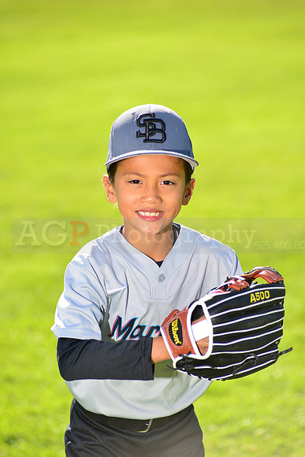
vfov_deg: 12.1
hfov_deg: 8.1
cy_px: 228
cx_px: 152
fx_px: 2159
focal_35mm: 170
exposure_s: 1/250
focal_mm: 170
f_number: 5
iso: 100
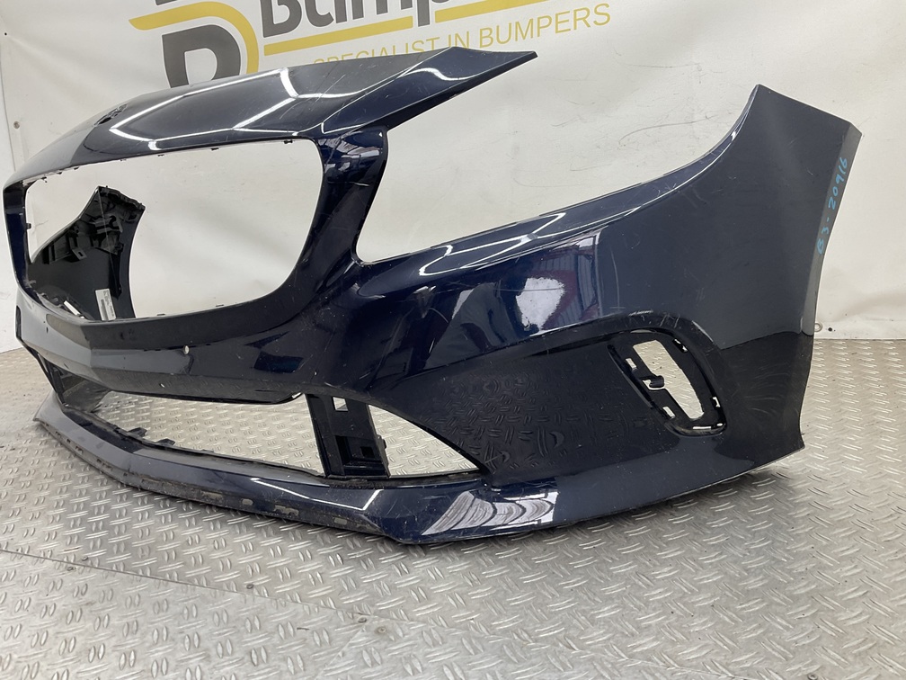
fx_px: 759
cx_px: 453
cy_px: 340
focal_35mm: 29
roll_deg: +5.7
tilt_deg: -12.9
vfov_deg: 48.2
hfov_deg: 61.7
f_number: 1.8
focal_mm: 3
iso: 32
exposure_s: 1/100
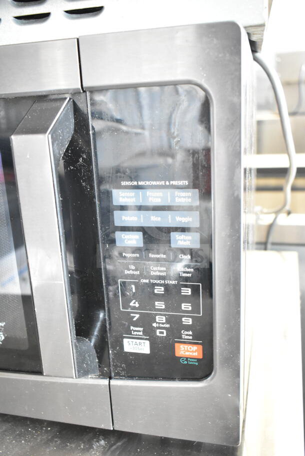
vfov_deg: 55.1
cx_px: 152
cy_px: 228
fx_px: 438
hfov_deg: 38.4
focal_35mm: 34
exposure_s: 1/40
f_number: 3.8
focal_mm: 23
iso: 7200
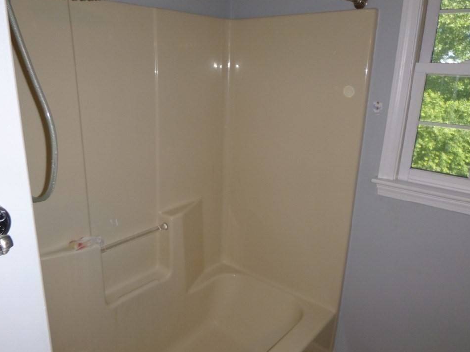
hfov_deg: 65.2
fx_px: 367
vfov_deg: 51.3
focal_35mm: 27
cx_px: 218
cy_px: 187
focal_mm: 4.5
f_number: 3.9
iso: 125
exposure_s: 1/60
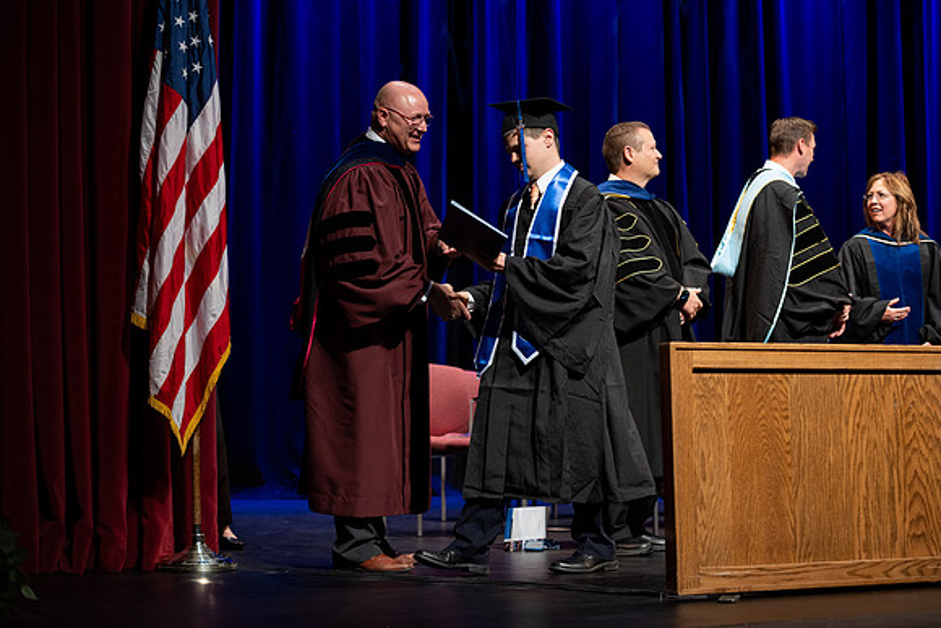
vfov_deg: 19.5
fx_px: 1830
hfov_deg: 28.8
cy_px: 314
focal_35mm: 70
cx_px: 470
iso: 640
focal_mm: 70
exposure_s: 1/250
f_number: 2.8
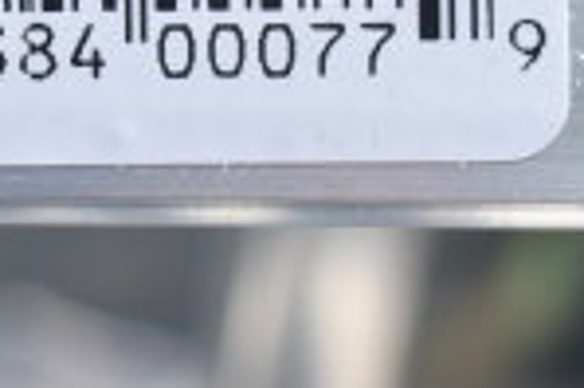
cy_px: -57
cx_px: -517
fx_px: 4181
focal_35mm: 258
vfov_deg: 5.3
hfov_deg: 7.7
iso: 200
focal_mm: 42
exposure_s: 1/320
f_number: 9
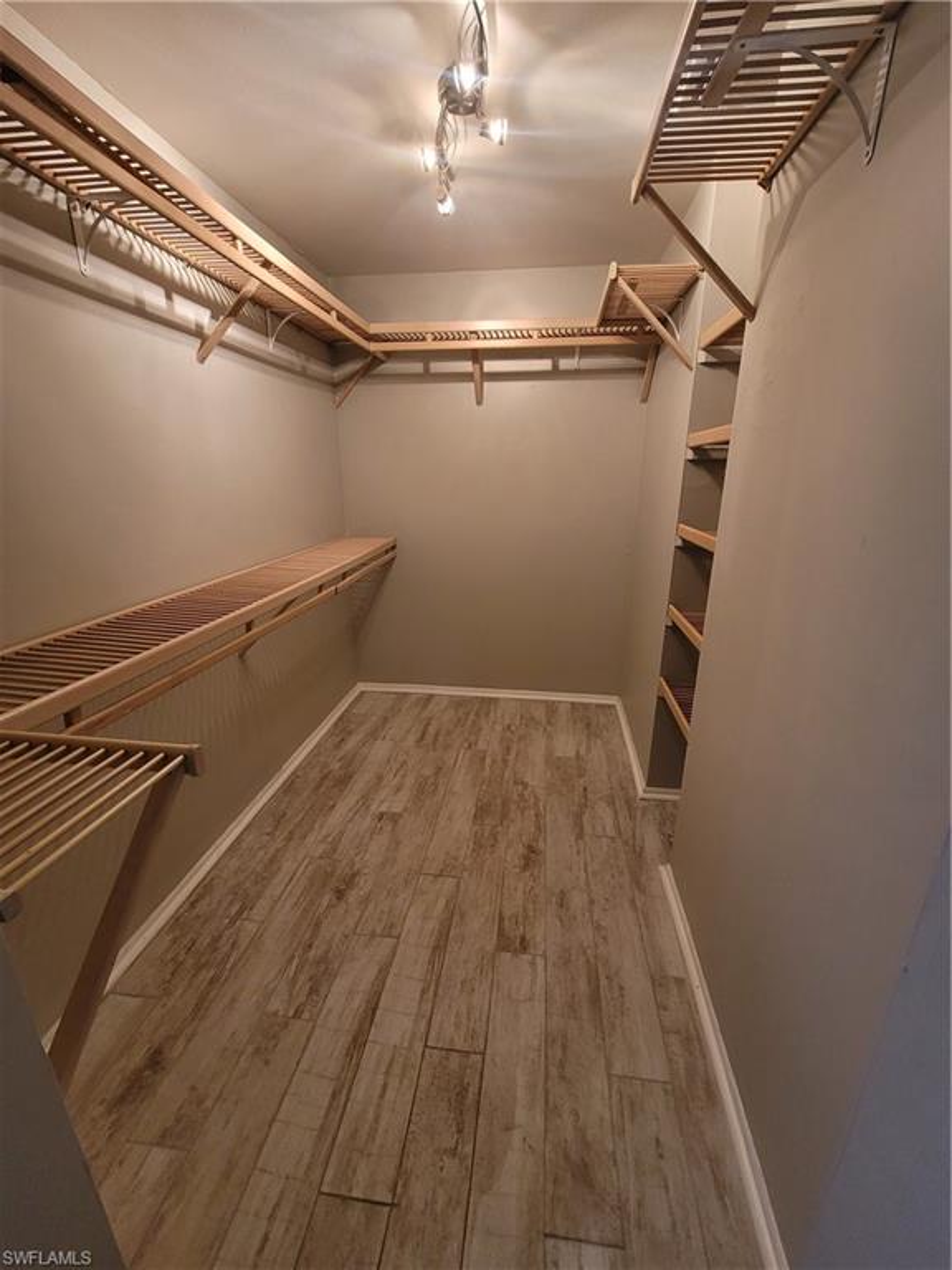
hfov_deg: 89.9
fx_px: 477
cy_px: 635
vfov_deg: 106.2
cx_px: 476
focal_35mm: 13
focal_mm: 2.2
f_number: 2.2
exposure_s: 1/60
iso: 250
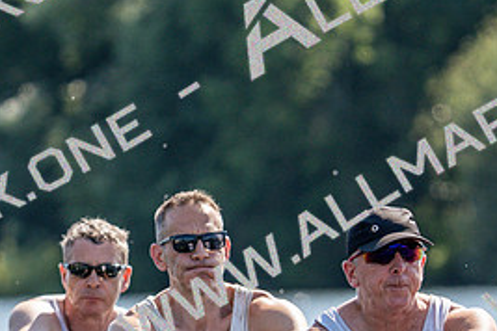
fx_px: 10050
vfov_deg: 1.9
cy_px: 352
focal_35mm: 728
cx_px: 346
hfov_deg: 2.8
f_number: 6.3
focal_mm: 335
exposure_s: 1/2000
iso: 500
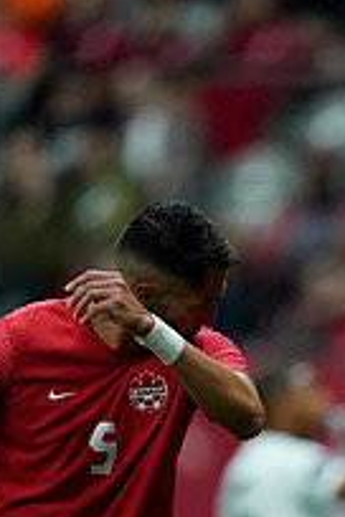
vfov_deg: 1.2
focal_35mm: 1707
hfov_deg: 0.8
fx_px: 24536
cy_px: 552
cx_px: 476
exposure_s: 1/1600
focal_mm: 600
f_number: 4
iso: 5000
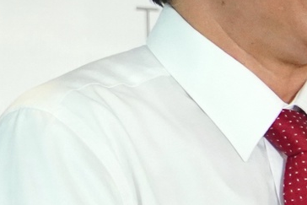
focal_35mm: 305
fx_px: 2600
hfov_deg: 6.6
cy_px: 127
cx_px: 504
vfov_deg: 4.5
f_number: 4
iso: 4000
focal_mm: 37
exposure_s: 1/640
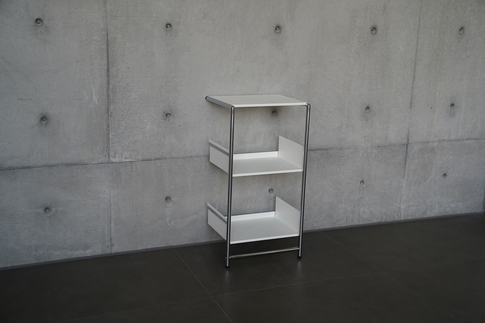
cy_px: 162
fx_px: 943
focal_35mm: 70
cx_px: 242
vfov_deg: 19.5
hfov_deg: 28.8
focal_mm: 70
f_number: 4
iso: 320
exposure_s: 1/160
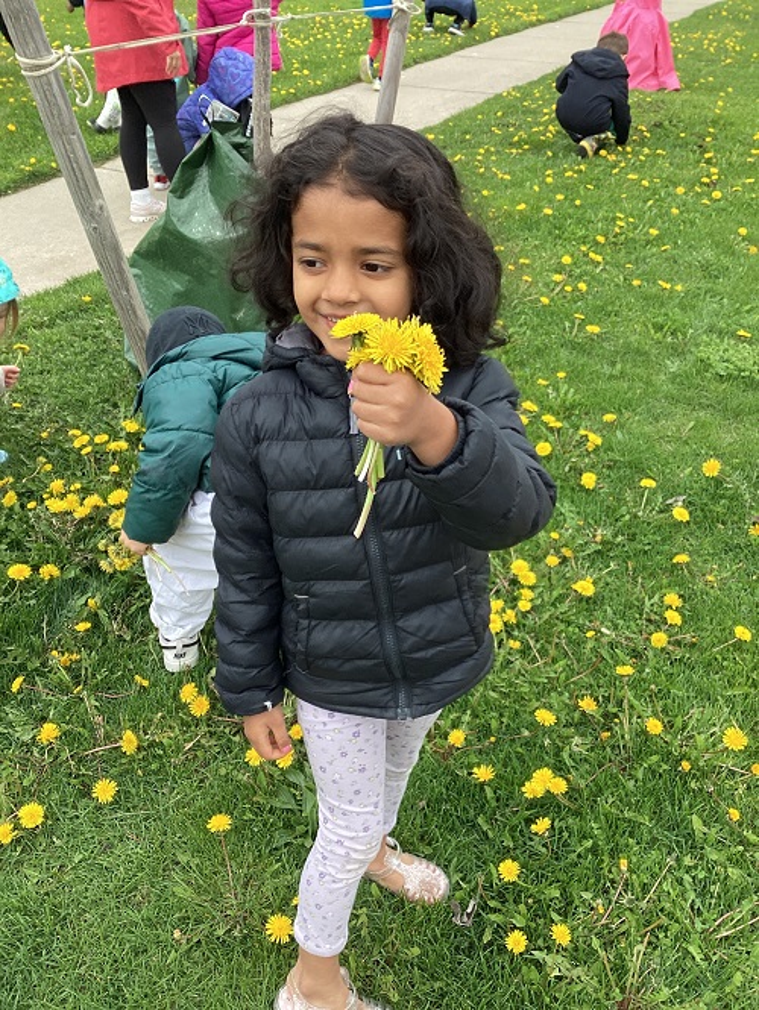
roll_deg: +2.3
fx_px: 906
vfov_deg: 58.3
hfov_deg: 45.5
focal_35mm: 31
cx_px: 380
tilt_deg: -33.7
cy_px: 505
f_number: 2.4
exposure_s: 1/268
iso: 25
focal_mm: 3.3
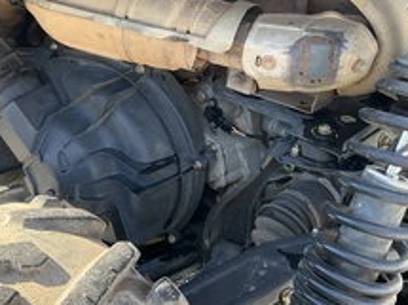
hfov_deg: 35.5
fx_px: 636
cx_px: 176
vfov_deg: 26.8
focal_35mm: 54
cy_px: 97
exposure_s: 1/154
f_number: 1.8
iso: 32
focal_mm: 3
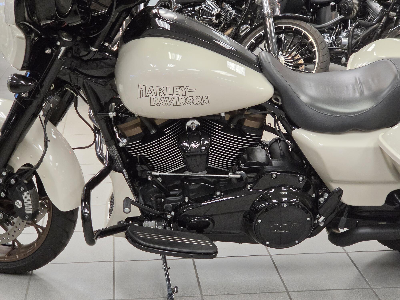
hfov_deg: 28.2
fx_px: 797
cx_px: 200
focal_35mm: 69
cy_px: 150
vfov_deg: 21.3
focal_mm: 7
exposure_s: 1/120
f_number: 2.4
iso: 400
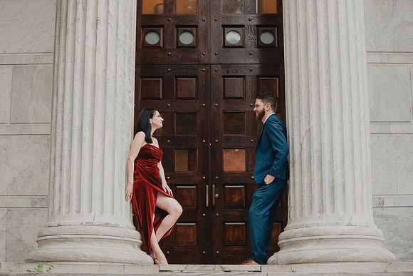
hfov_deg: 26.5
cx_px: 201
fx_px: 877
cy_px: 134
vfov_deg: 17.9
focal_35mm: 76
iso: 800
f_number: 2.8
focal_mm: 70
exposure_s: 1/800
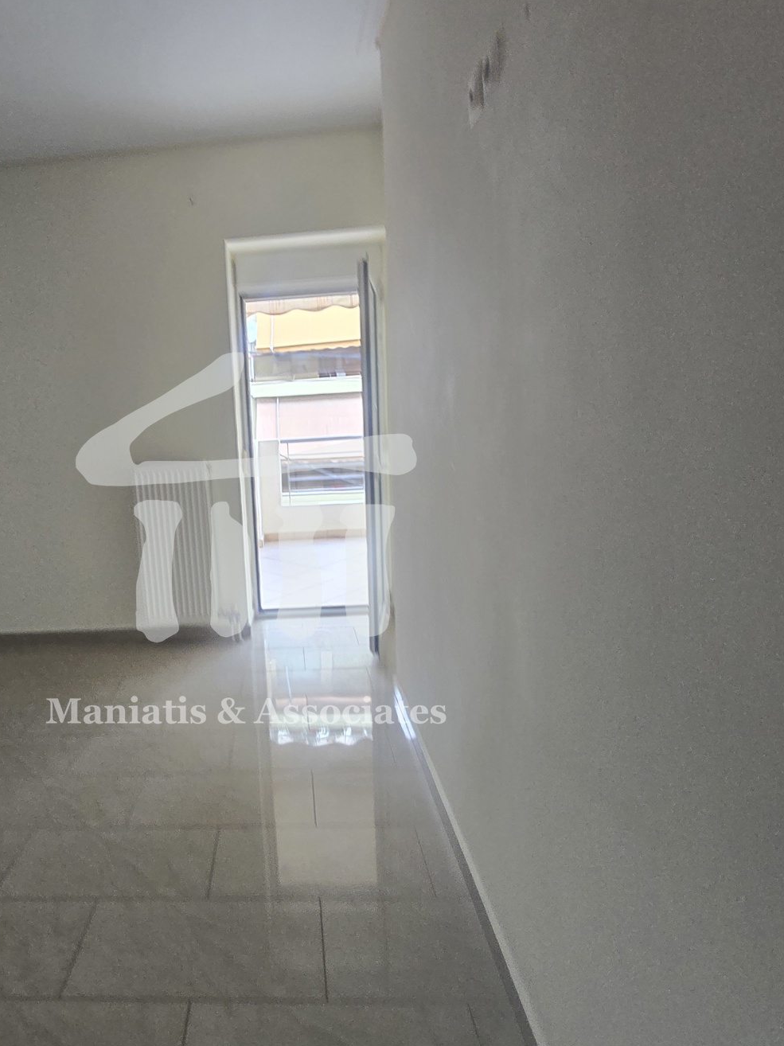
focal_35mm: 19
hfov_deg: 66.3
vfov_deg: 84.7
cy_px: 539
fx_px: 574
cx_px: 244
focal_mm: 2.2
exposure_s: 1/50
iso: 100
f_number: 2.2
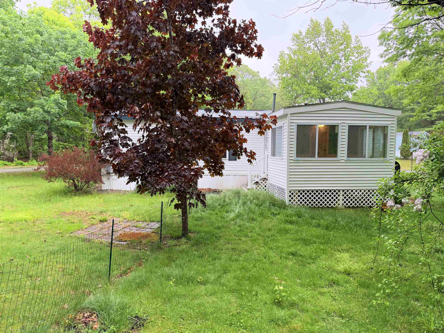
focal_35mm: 24
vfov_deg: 56.8
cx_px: 222
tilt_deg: -2.8
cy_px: 166
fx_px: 308
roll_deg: +0.7
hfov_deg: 71.6
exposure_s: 1/182
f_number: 1.78
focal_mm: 6.76
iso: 80
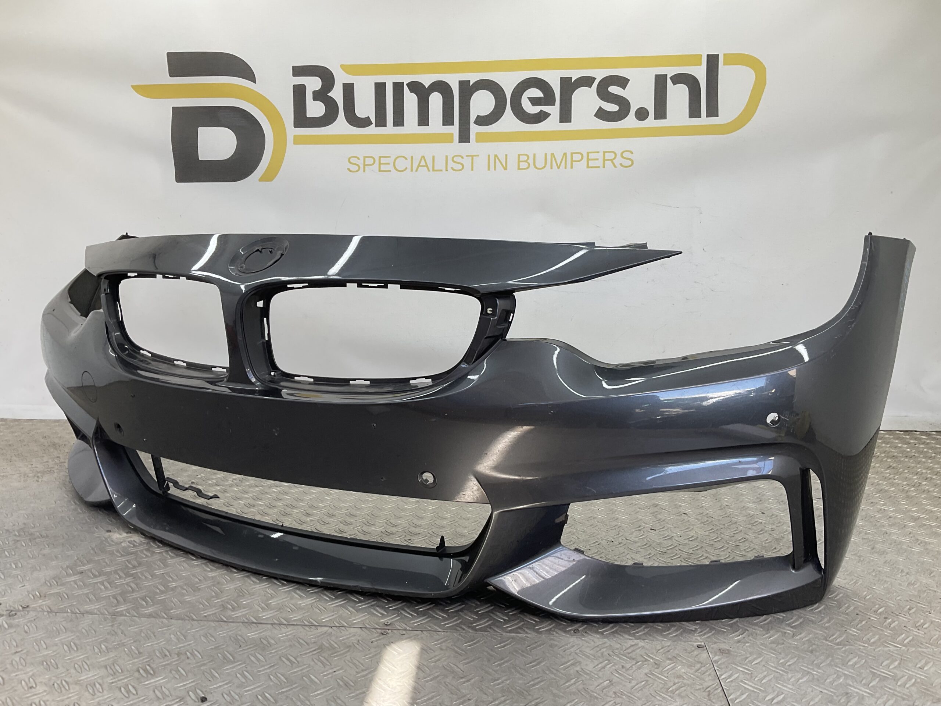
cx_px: 470
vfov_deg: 48.2
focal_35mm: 29
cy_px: 353
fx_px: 788
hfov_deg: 61.7
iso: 16
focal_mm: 3
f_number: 1.8
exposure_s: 1/120
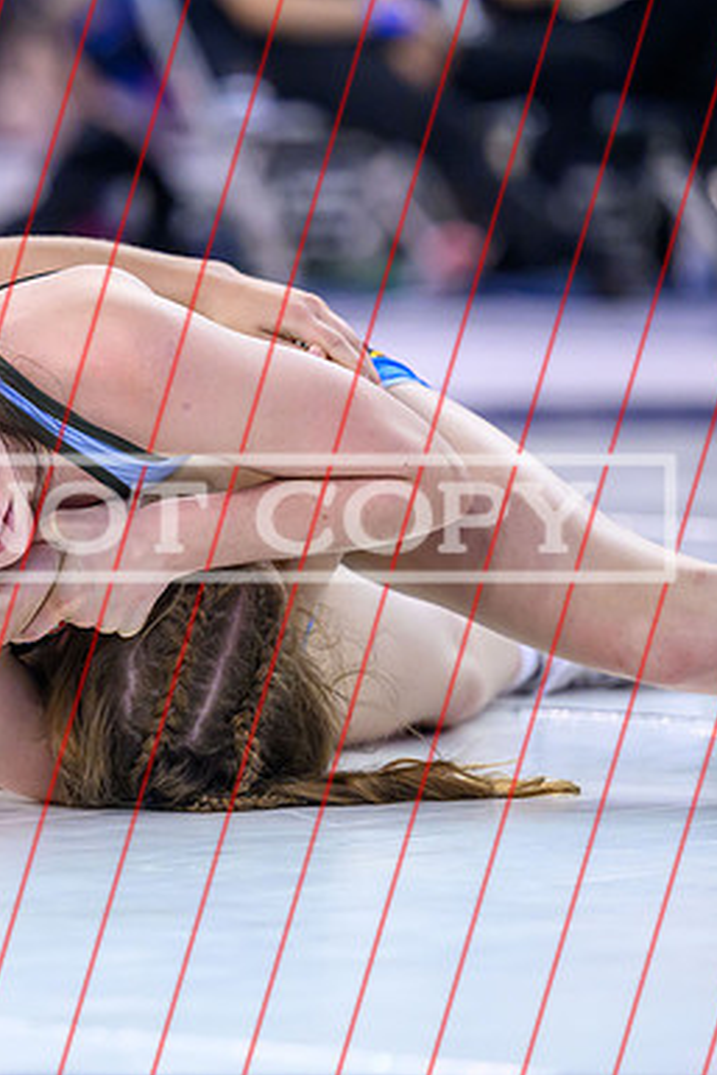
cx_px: 50
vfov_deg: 7.0
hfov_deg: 4.7
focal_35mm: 293
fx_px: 8745
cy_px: 598
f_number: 2.8
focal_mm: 155
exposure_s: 1/800
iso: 2000
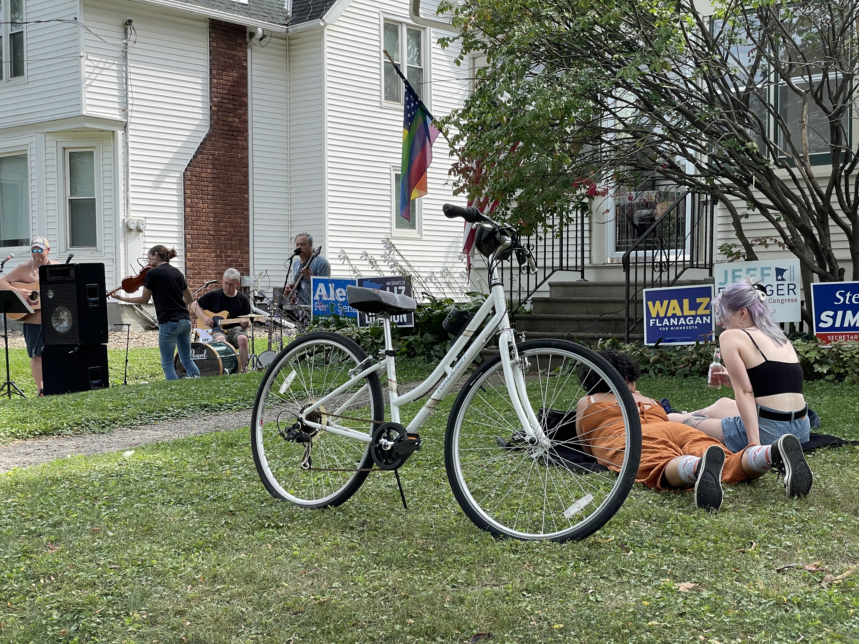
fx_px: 1315
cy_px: 323
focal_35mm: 53
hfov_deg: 36.2
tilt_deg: -2.1
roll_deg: +0.2
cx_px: 430
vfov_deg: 27.5
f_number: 2
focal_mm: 6
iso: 25
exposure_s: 1/461
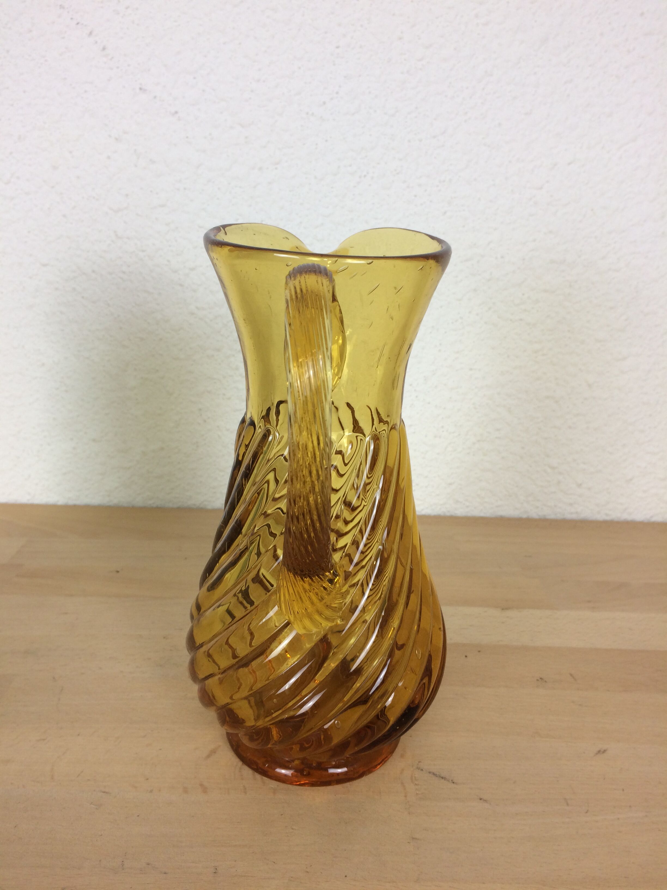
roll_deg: -0.9
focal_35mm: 29
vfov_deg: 61.7
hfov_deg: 48.2
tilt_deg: -18.5
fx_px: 745
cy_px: 445
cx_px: 334
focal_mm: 4.15
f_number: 2.2
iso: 50
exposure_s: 1/50
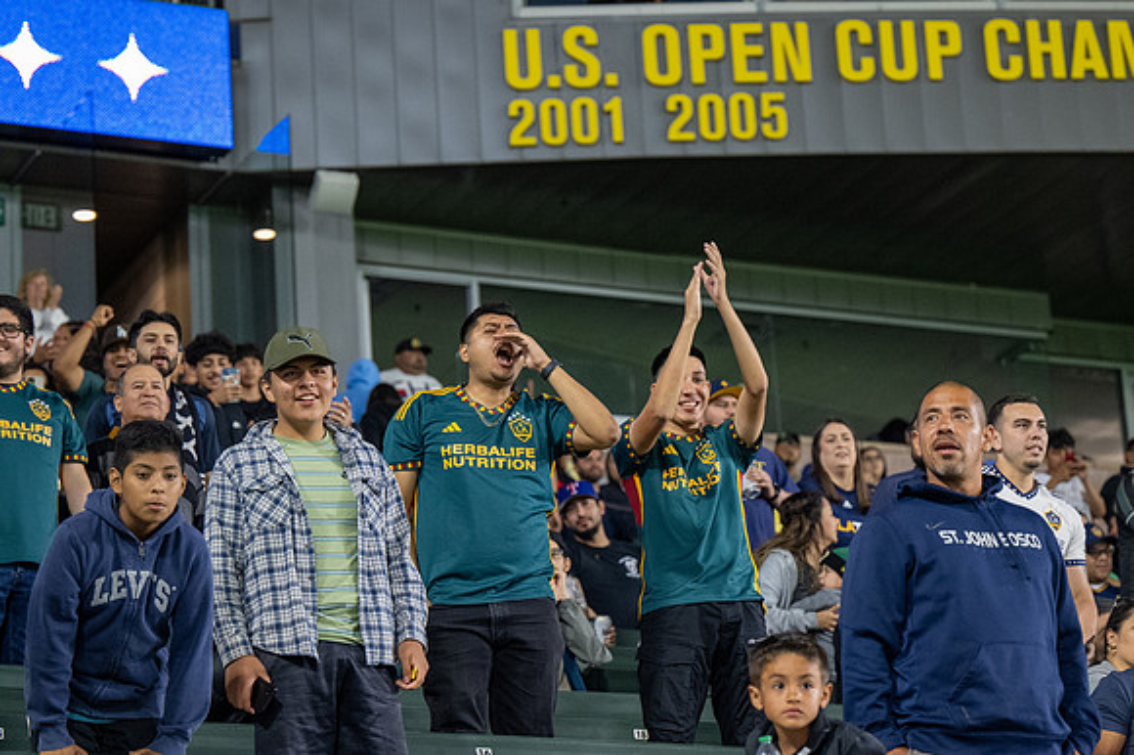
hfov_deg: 17.8
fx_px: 3620
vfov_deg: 11.9
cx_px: 567
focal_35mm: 115
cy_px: 378
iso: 3600
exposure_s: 1/200
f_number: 2.8
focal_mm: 77
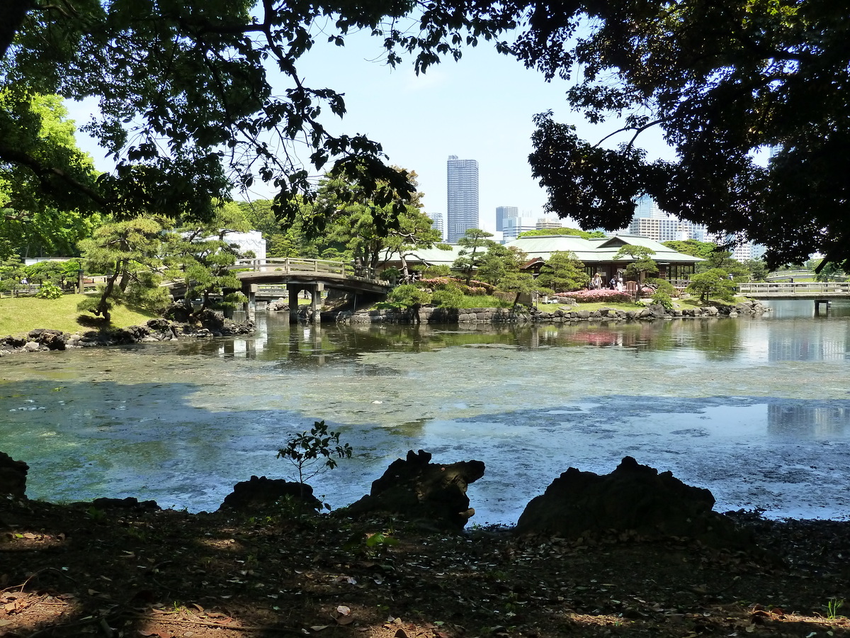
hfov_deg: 52.6
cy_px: 319
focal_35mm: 35
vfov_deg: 40.7
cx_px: 425
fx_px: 859
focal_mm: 5.7
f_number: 4
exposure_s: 1/250
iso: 200
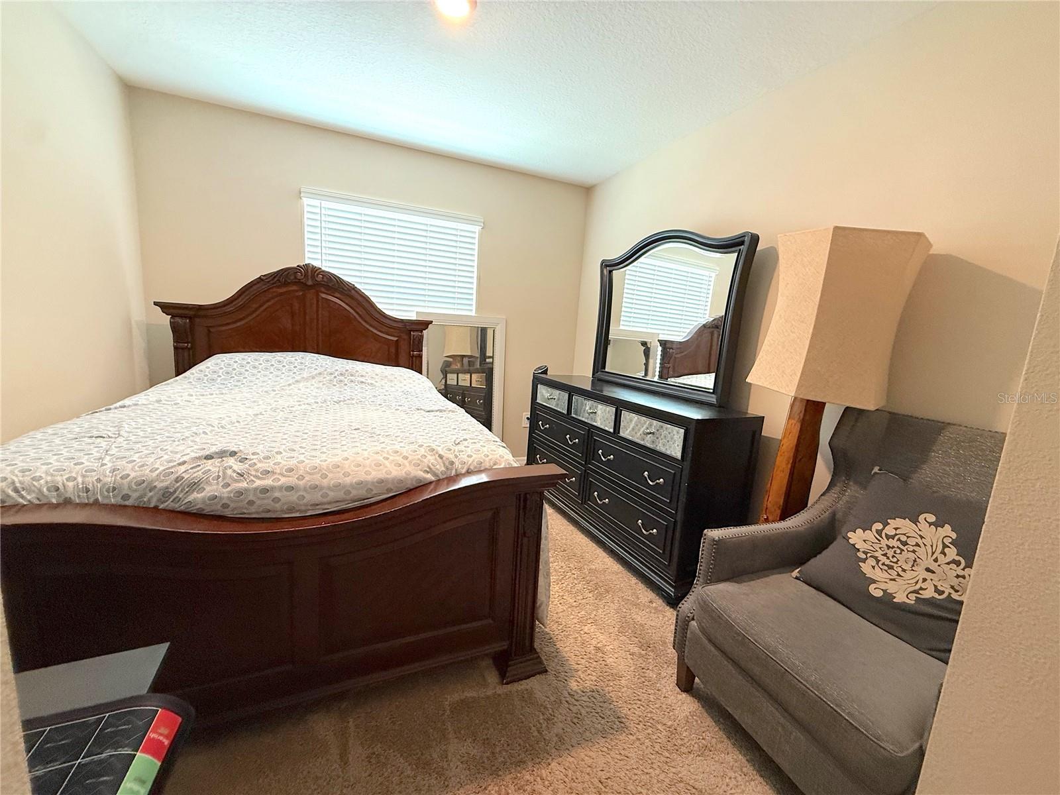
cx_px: 530
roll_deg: -4.3
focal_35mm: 14
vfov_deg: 85.7
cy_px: 398
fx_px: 429
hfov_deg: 102.1
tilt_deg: -9.8
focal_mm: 2.22
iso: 250
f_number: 2.2
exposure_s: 1/60
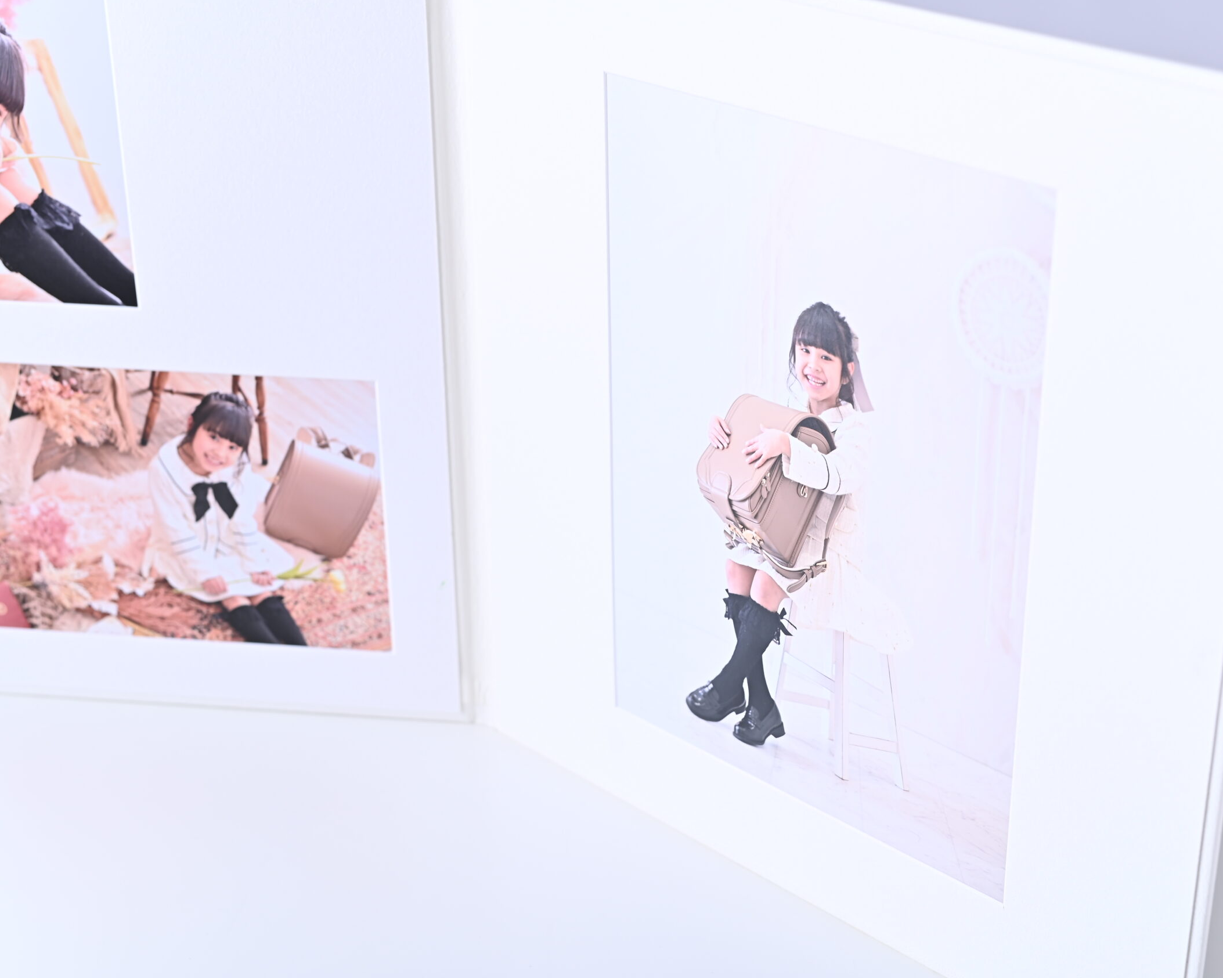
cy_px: 493
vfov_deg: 26.7
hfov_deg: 32.9
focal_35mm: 57
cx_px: 742
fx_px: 2063
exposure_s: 1/160
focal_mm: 50
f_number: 5.6
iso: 125
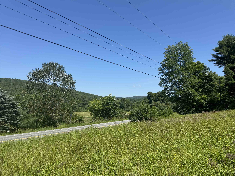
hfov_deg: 71.6
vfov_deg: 56.8
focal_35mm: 24
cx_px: 118
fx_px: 163
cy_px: 88
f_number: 1.78
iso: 80
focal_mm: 6.76
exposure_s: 1/4049
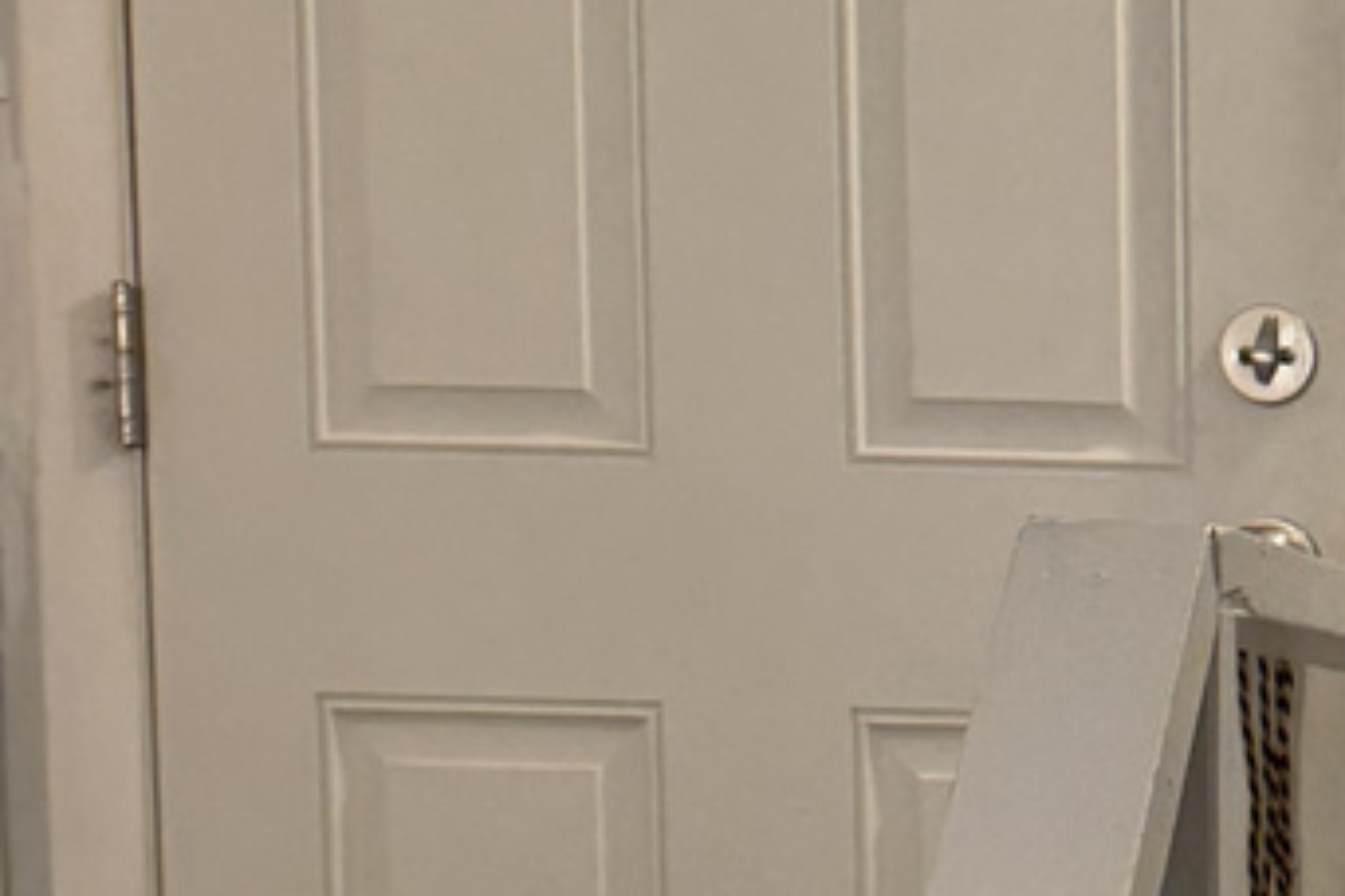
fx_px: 4184
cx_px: 1888
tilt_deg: -5.4
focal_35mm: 112
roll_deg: -1.0
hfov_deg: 16.9
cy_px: 1305
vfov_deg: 11.7
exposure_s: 1/60
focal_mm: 6.76
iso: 200
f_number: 1.78
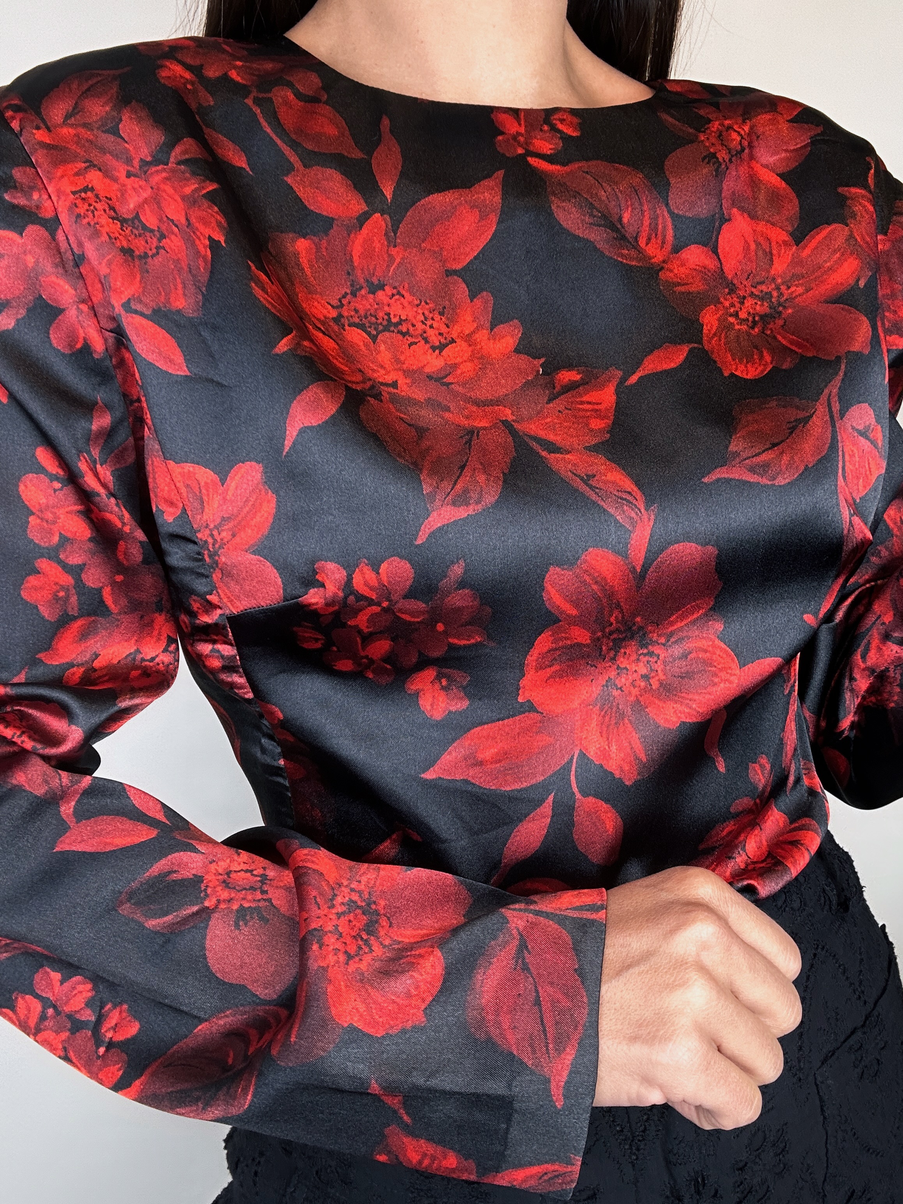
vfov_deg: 60.0
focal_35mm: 30
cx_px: 452
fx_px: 1043
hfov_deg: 46.8
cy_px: 602
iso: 50
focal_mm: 2.69
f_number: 1.9
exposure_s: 1/50
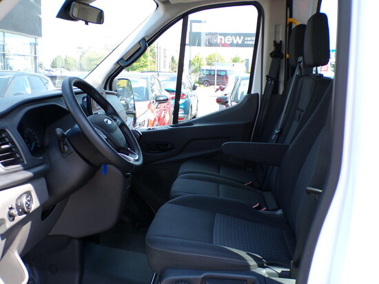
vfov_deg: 38.7
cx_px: 190
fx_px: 405
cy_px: 142
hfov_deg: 50.1
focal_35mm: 37
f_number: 3.3
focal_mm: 6.6
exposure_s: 1/140
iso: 100
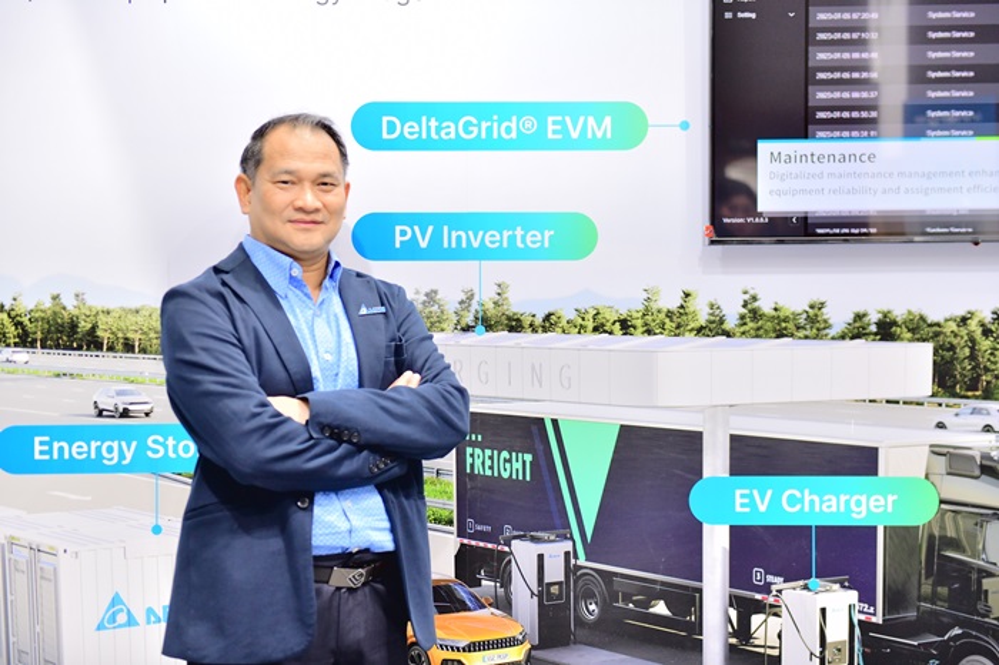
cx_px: 500
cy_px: 332
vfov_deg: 24.2
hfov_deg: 35.7
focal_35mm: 56
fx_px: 1553
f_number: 3.2
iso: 1400
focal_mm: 56
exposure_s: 1/400
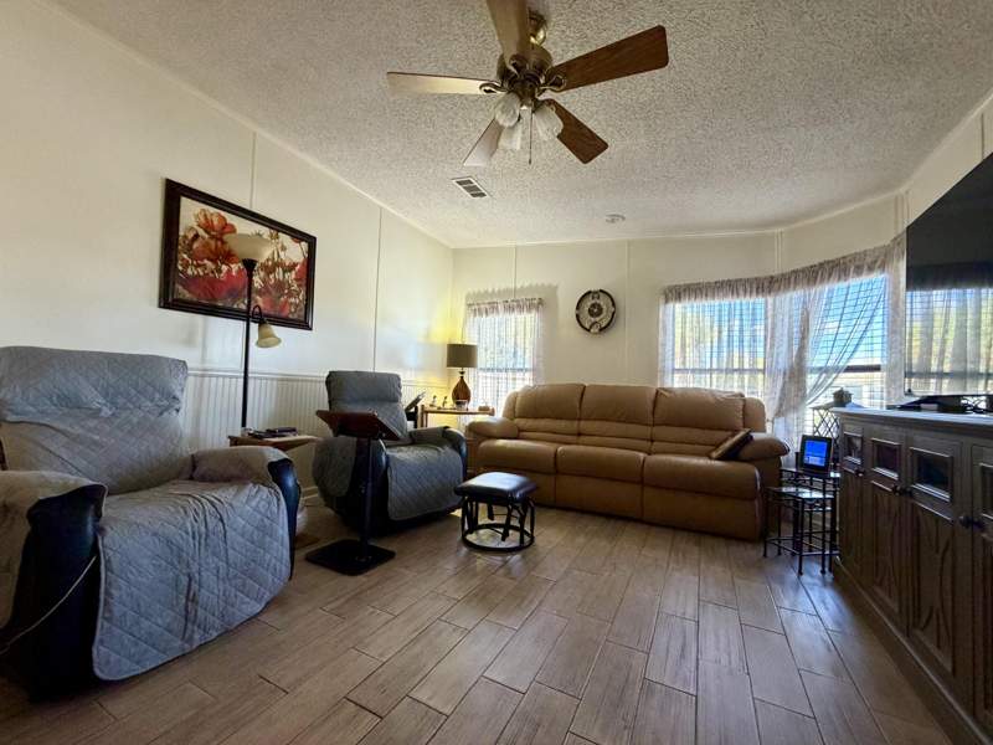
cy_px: 372
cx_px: 496
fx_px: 402
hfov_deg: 102.1
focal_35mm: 14
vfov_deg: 85.7
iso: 320
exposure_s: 1/60
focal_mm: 2.22
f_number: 2.2
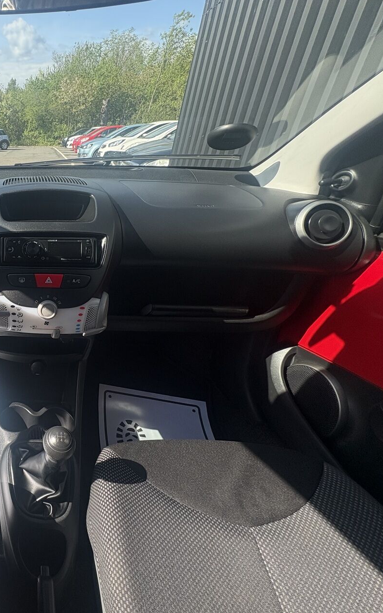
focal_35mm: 20
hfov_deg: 47.8
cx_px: -11
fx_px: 334
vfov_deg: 85.1
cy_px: 308
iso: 64
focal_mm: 2.22
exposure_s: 1/610
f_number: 2.2
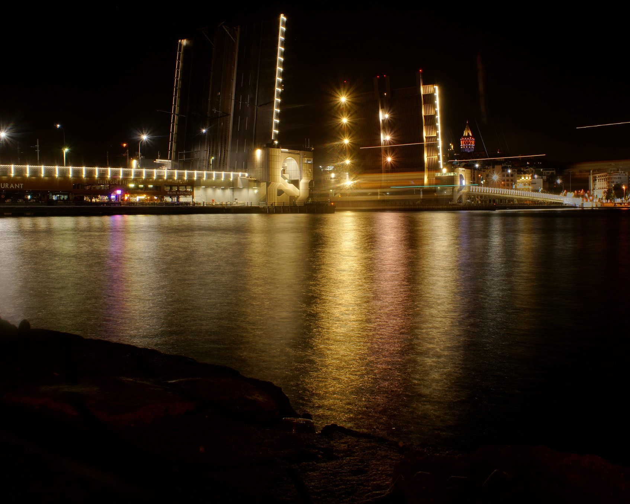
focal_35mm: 34
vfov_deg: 43.4
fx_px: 634
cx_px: 339
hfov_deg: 52.8
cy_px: 252
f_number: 13
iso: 100
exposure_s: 10
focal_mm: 20
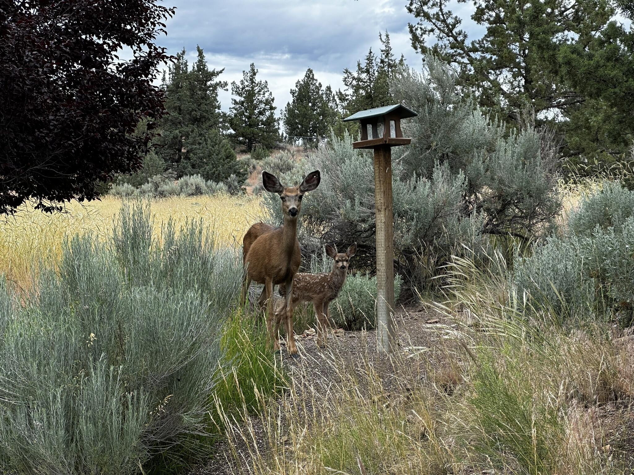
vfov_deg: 19.1
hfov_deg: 25.3
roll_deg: -1.5
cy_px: 238
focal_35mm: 77
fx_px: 1410
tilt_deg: +1.1
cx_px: 317
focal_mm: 9
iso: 32
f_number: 2.8
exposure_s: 1/141
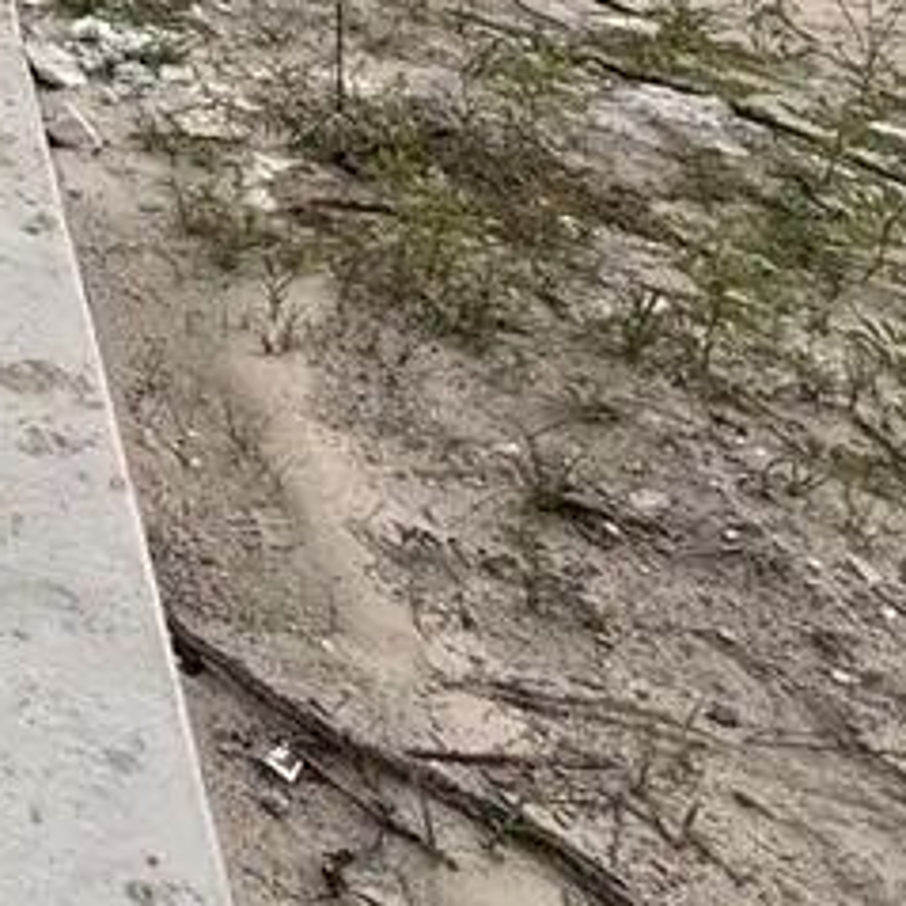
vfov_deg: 24.8
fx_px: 1569
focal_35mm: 53
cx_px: -770
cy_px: -455
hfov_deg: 20.8
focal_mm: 2.22
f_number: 2.2
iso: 50
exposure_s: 1/3125
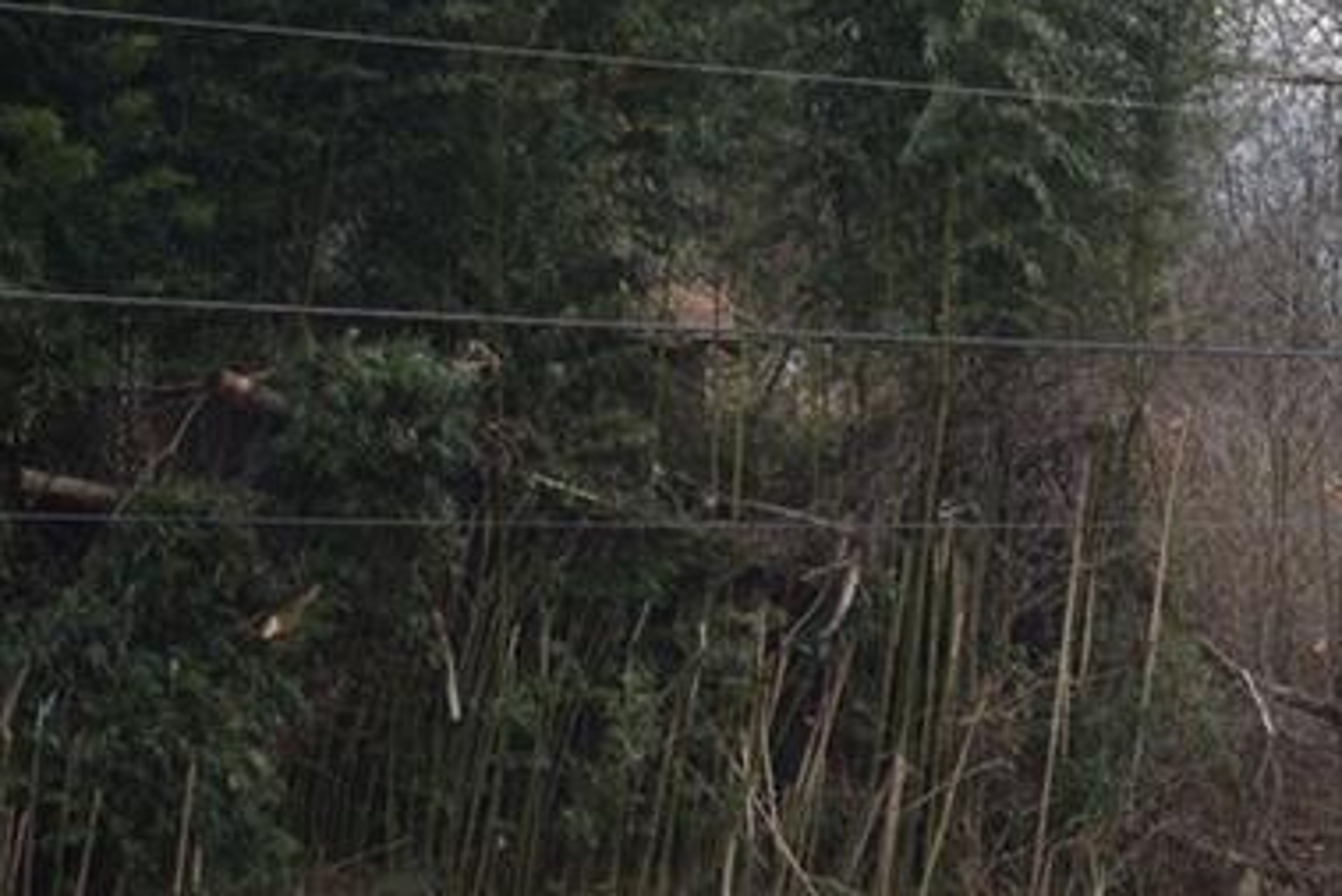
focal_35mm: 162
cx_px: 1636
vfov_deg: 8.4
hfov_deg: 12.4
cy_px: 885
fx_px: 6041
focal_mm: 40
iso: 100
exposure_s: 1/125
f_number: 5.6
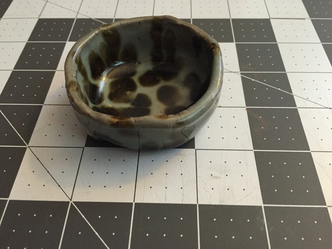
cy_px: 124
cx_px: 166
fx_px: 278
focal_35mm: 29
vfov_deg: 48.2
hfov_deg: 61.7
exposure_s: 1/30
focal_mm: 4.15
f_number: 2.2
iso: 250
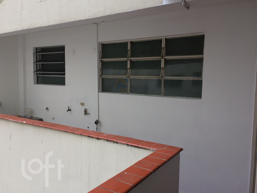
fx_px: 215
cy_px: 96
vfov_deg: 48.2
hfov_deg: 61.7
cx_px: 128
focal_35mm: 29
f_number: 2.2
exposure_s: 1/60
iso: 40
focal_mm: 4.15
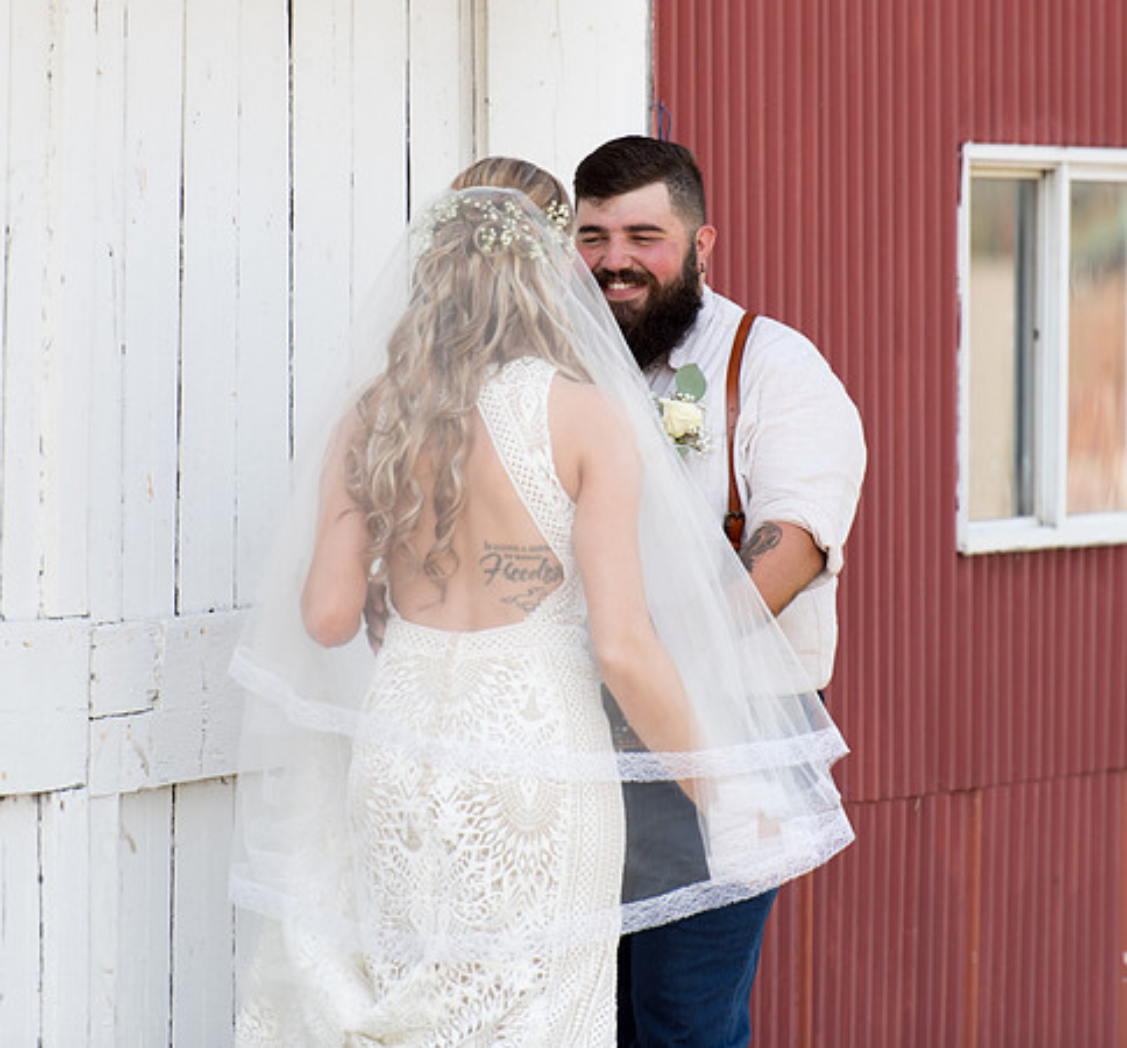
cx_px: 494
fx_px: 10271
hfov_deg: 6.3
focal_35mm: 289
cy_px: 431
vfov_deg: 5.8
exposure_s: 1/1000
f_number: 2.8
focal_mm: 200
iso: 100
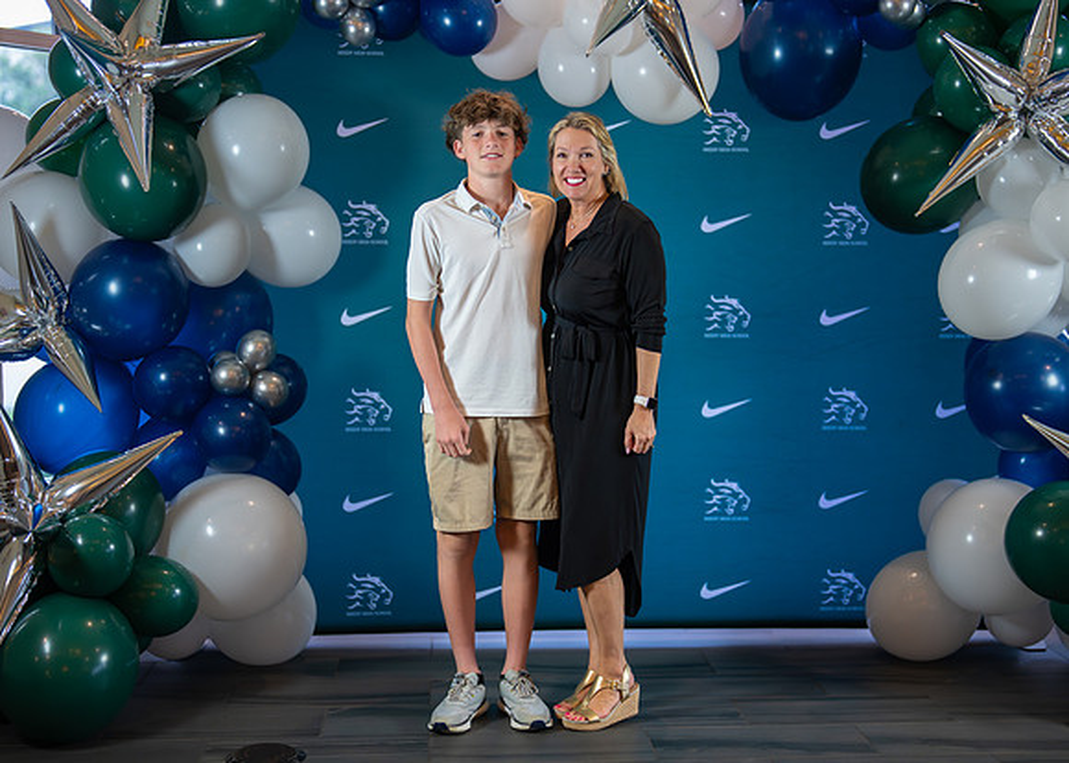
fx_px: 1705
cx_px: 587
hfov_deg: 34.8
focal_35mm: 56
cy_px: 409
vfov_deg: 25.2
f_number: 1.2
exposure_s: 1/400
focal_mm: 50
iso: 1000
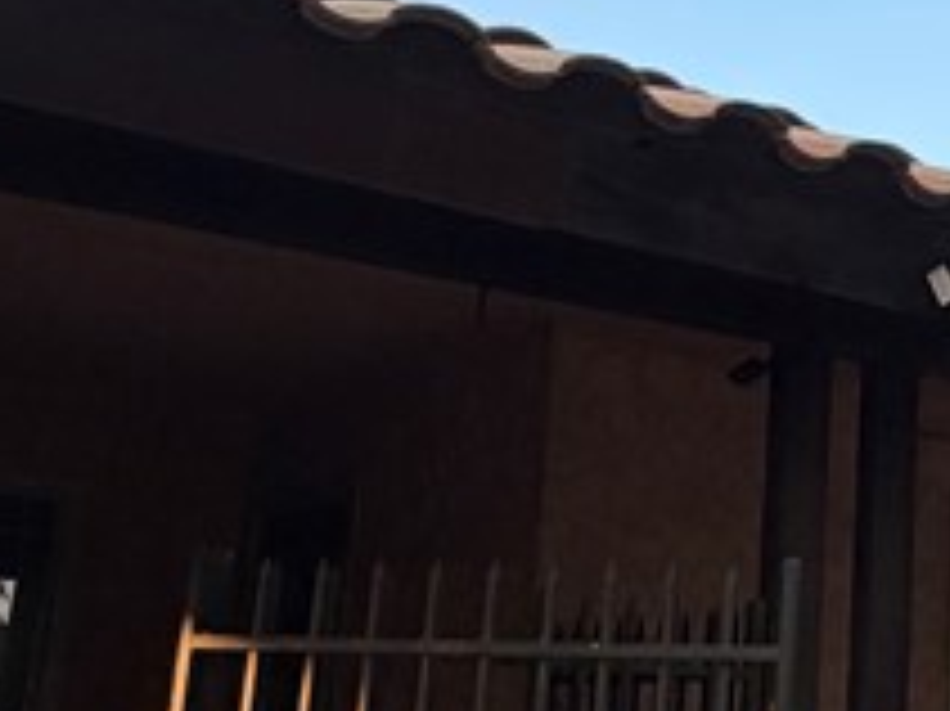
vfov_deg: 21.6
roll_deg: +0.2
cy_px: 342
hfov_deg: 25.9
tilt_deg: +14.3
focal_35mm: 68
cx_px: 1103
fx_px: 1865
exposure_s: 1/183
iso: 40
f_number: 2.2
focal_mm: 2.22
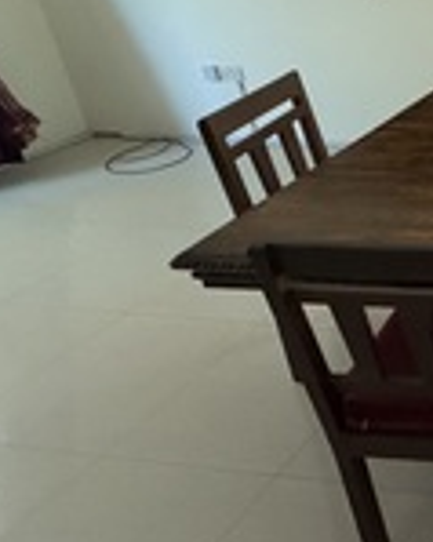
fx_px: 673
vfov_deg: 41.3
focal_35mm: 42
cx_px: 755
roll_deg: -0.6
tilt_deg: -20.3
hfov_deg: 22.7
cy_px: 82
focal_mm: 2.22
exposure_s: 1/117
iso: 320
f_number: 2.2
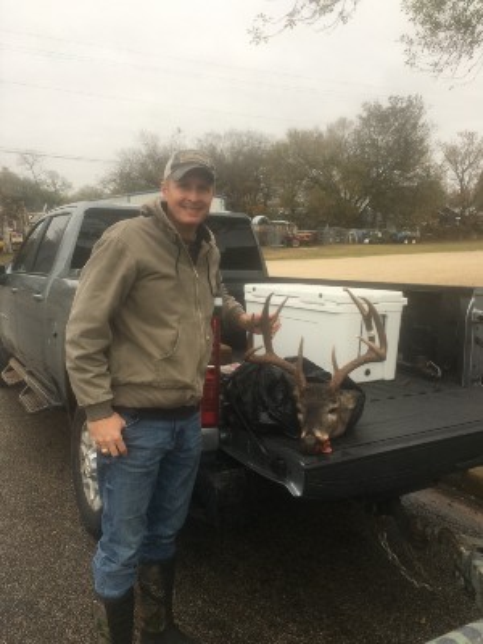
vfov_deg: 61.7
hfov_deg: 48.2
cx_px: 242
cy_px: 322
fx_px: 540
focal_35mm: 29
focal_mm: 4.15
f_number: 2.2
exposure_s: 1/120
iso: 32
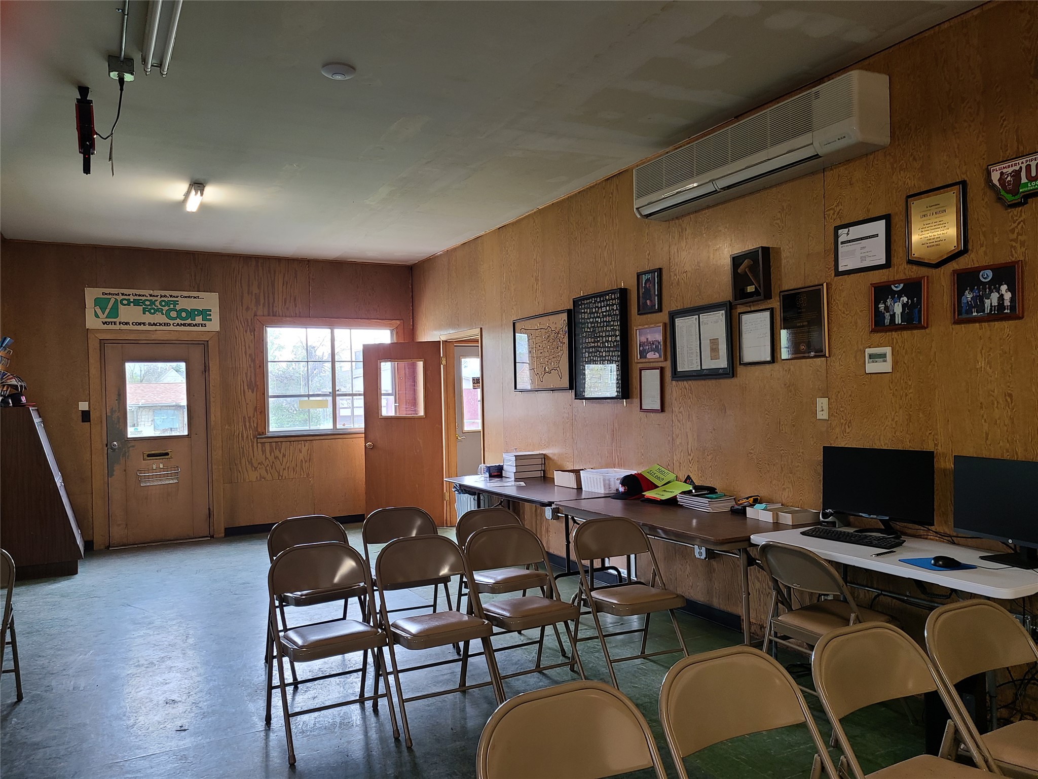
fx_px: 780
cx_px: 519
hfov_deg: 67.3
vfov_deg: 53.1
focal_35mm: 26
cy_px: 390
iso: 100
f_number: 1.8
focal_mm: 5.4
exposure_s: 1/60
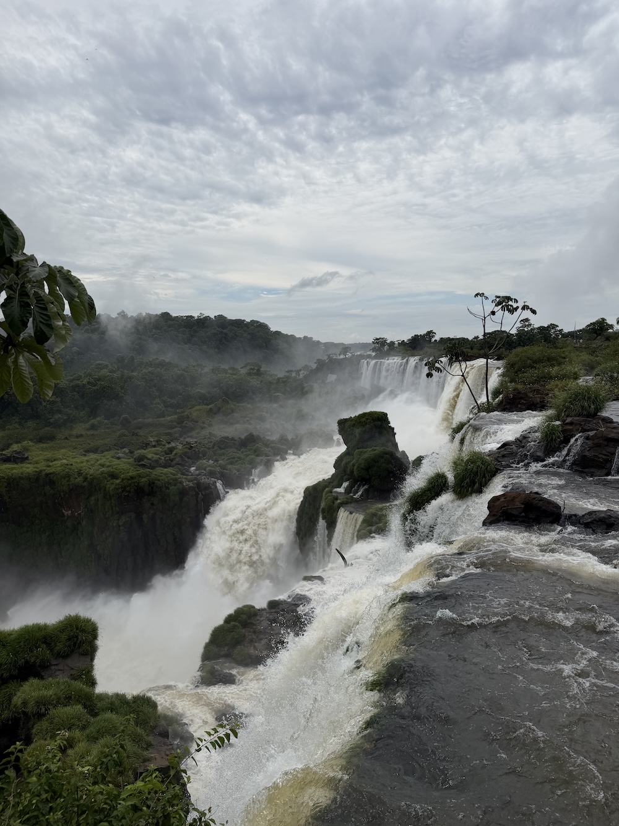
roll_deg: +0.4
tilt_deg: -6.9
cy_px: 413
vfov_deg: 71.6
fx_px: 572
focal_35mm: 24
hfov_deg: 56.8
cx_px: 310
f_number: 1.78
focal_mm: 6.76
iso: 80
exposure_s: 1/9091
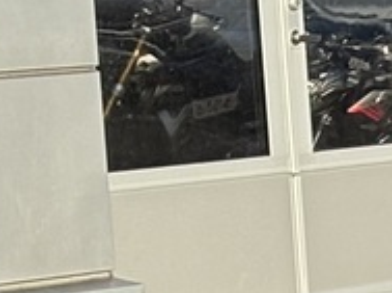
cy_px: 973
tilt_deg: -13.9
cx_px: 1164
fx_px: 4487
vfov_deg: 3.6
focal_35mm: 397
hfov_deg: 4.8
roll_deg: +1.6
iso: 32
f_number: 1.6
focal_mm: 5.96
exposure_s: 1/1218
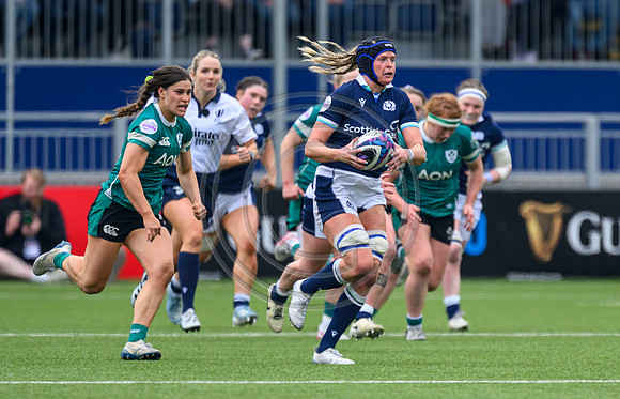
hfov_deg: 2.1
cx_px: 394
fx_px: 16589
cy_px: 246
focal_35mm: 974
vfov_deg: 1.4
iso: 1250
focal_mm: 560
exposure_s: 1/4000
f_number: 4
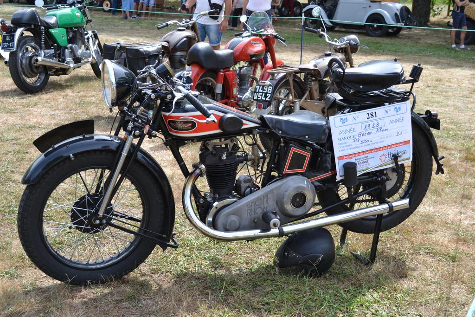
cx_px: 238
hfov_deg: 37.8
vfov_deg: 25.8
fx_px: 693
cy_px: 158
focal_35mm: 52
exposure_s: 1/160
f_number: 6.3
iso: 100
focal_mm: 35
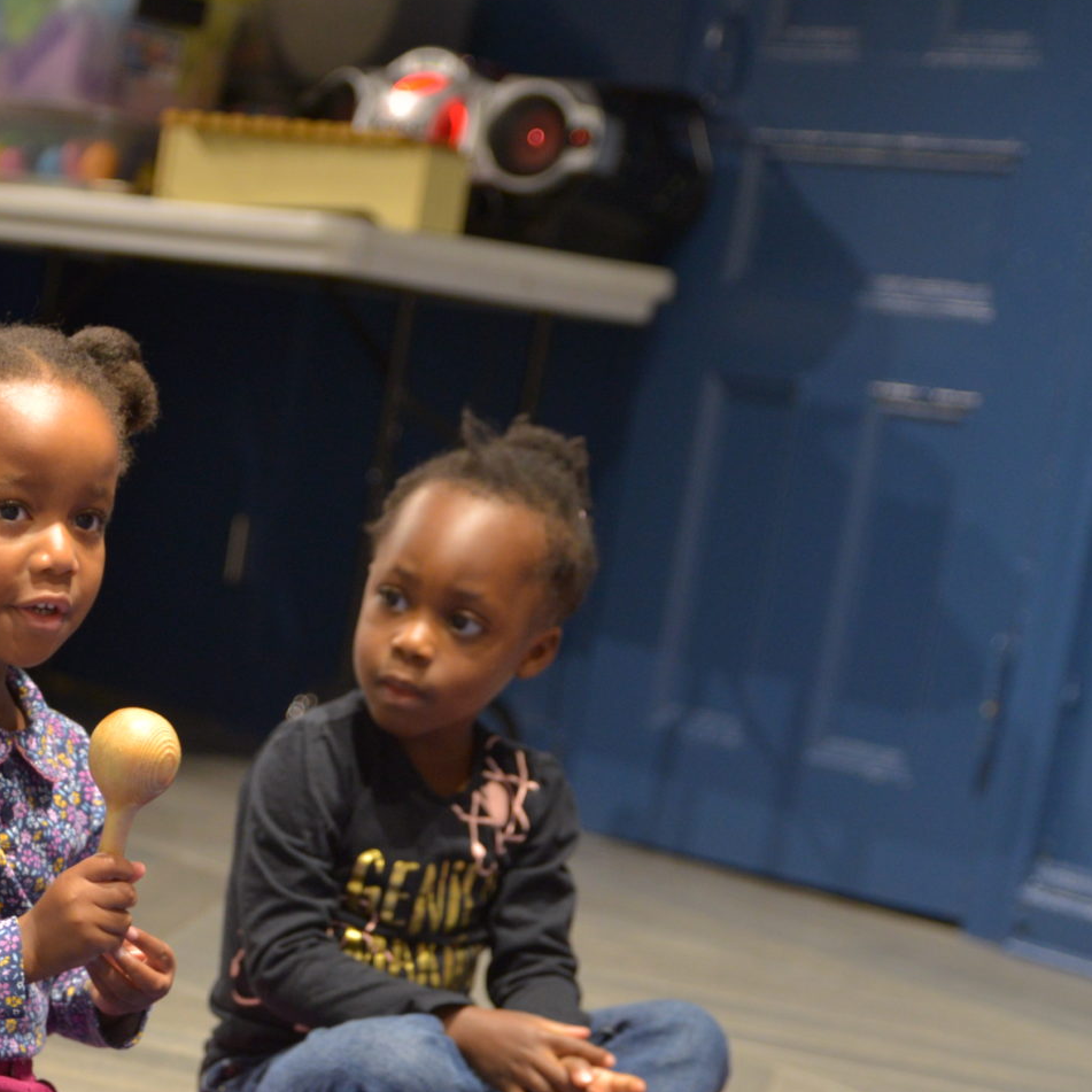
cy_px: 963
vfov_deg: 14.5
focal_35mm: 119
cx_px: -42
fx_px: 4247
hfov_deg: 14.4
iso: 1000
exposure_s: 1/125
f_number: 2.8
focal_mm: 52
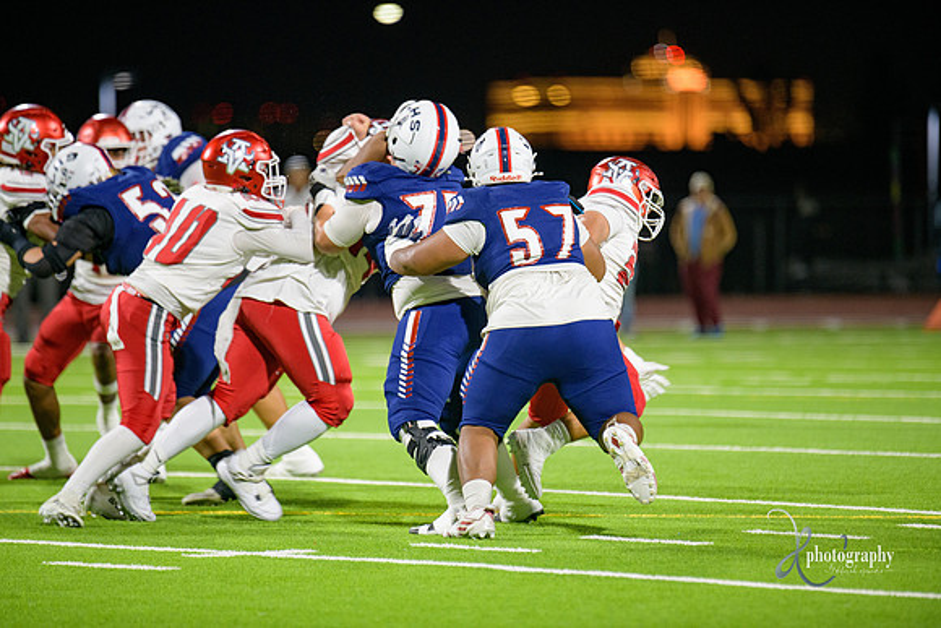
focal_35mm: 300
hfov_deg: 6.9
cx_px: 470
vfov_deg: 4.6
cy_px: 314
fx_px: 7843
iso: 2000
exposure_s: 1/250
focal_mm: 300
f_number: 2.8
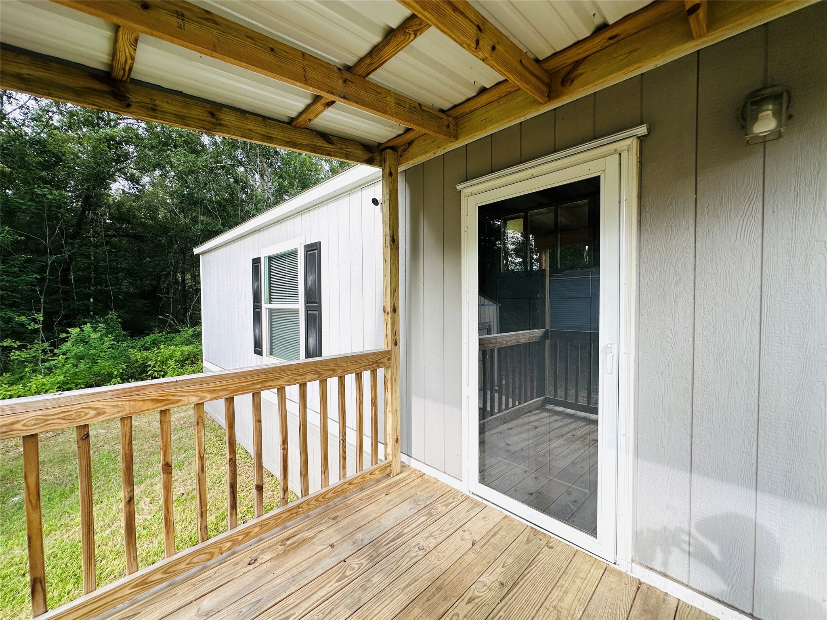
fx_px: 334
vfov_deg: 85.7
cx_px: 414
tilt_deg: -1.9
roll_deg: -0.5
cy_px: 310
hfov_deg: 102.1
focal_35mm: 14
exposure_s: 1/333
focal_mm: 2.22
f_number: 2.2
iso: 40
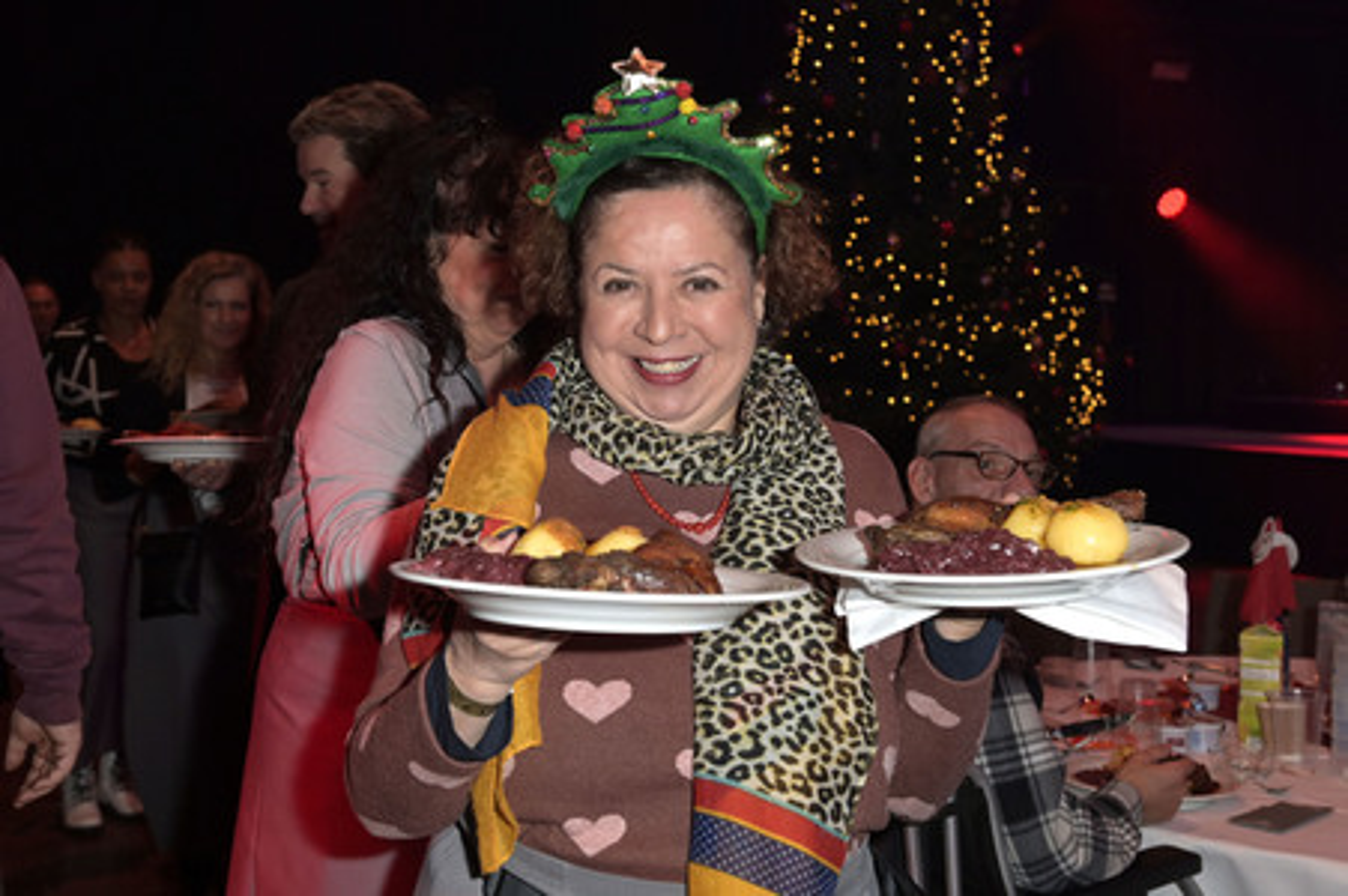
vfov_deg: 31.8
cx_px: 674
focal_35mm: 42
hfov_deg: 46.4
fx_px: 1571
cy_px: 448
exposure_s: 1/160
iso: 2500
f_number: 5.6
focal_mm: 42
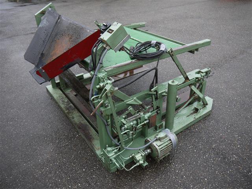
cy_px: 94
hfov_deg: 60.0
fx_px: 218
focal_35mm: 30
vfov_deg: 46.8
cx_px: 126
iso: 100
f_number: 3.5
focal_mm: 15
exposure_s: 1/100
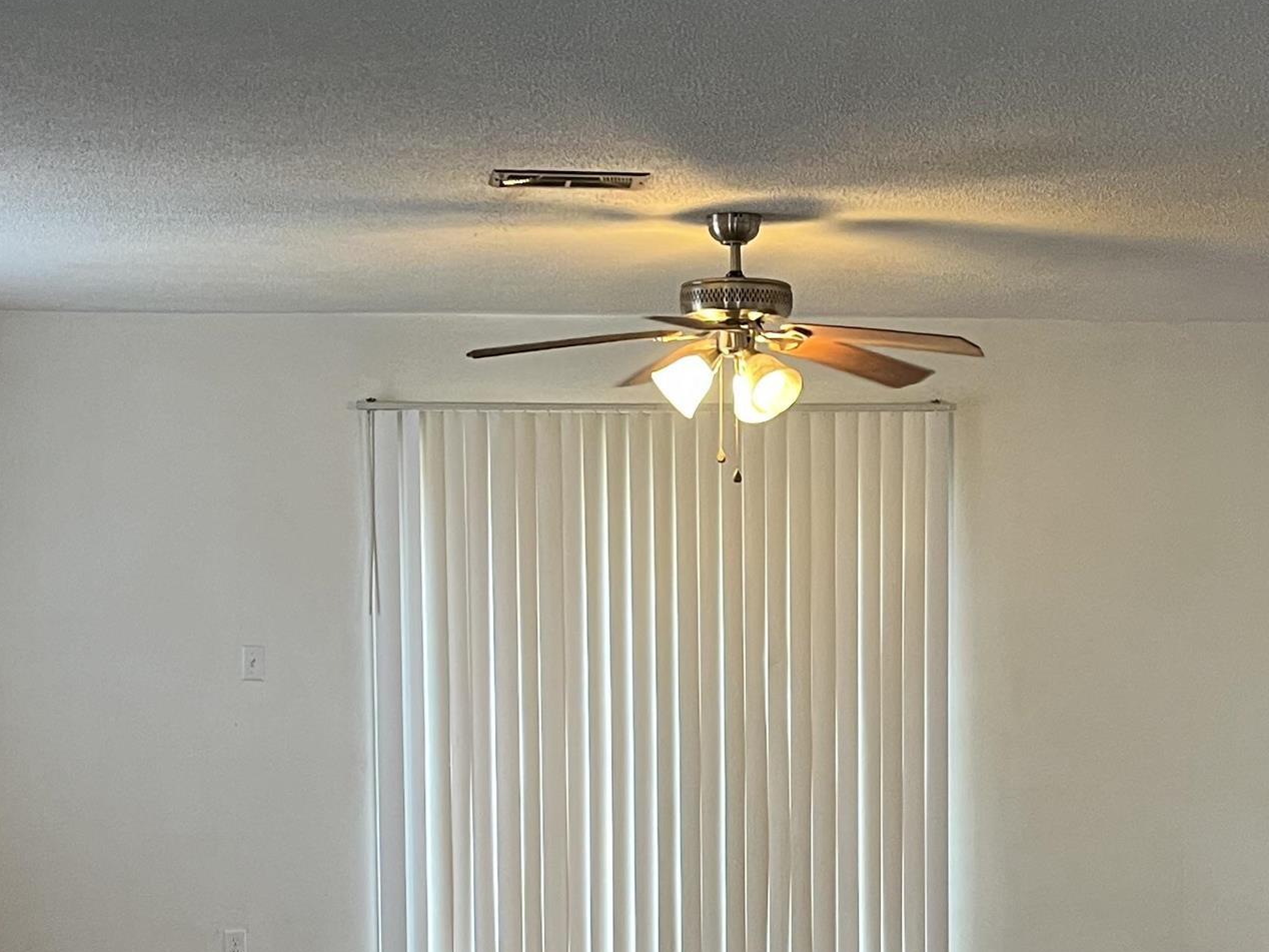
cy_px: 789
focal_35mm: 63
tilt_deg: -1.9
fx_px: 2310
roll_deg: +2.1
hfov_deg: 30.7
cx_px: 749
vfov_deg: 22.9
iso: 200
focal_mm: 5.1
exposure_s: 1/60
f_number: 1.6
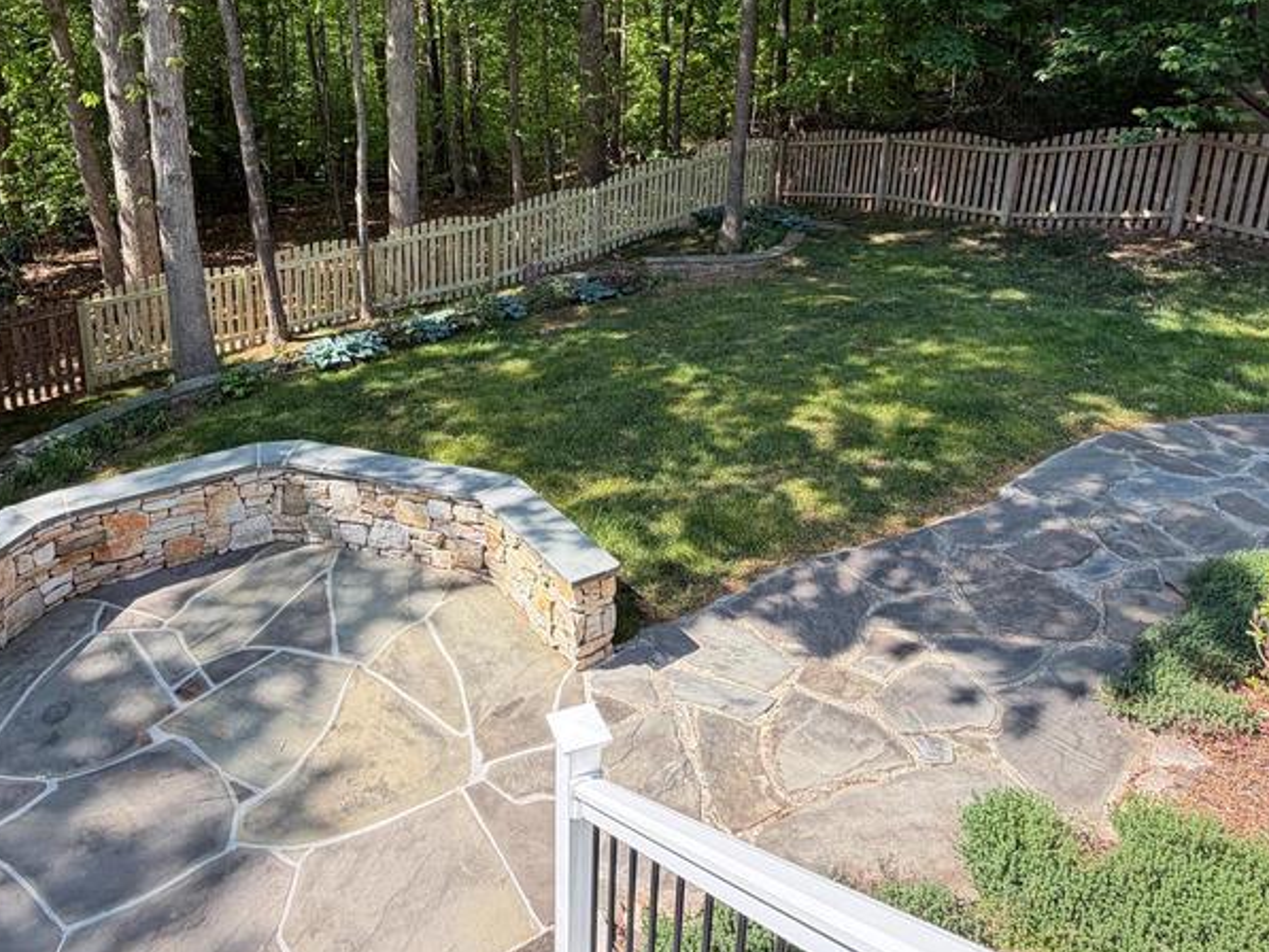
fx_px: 880
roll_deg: -0.5
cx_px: 544
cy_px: 261
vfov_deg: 54.7
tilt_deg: -14.2
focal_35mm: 24
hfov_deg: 71.2
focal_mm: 2.22
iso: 50
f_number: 2.2
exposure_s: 1/268
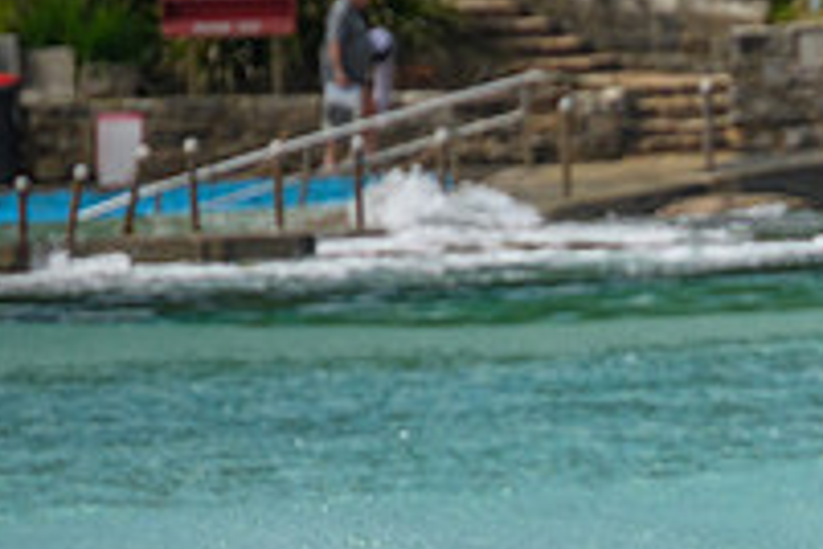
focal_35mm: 2309
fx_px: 52782
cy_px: 760
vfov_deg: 0.6
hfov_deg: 0.9
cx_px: 1089
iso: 800
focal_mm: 800
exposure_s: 1/2000
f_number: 11
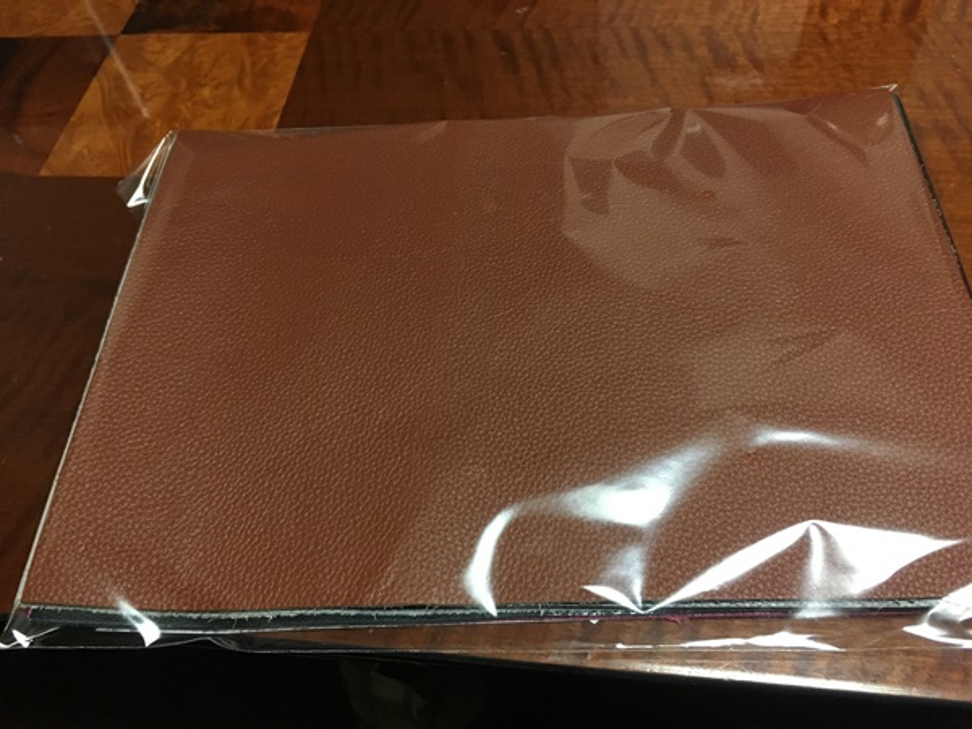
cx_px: 486
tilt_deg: -56.2
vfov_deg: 48.2
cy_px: 364
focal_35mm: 29
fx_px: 814
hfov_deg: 61.7
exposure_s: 1/30
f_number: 2.2
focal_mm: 4.15
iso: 160
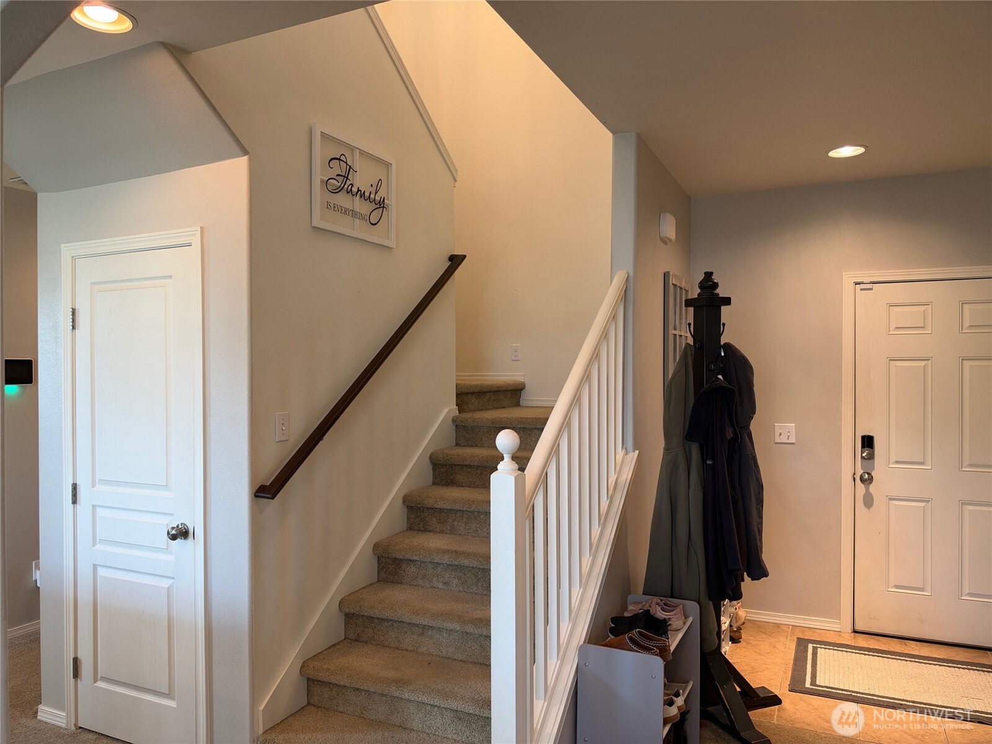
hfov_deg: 71.6
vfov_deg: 56.8
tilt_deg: +0.1
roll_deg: +0.7
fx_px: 688
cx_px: 496
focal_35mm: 24
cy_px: 372
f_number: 1.8
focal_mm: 6.93
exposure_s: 1/120
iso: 250
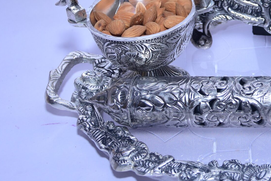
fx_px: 888
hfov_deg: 16.9
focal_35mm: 118
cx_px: 276
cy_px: -3
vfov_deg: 11.5
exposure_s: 1/125
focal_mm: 34
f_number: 5
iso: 250
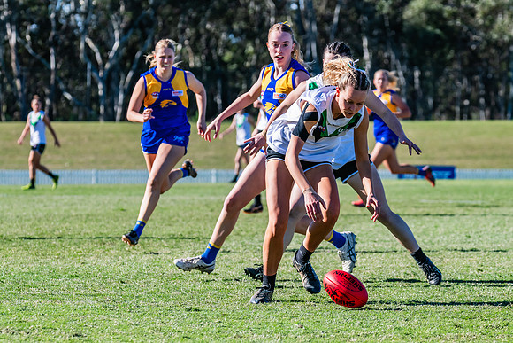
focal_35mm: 261
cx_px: 300
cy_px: 196
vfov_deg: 5.3
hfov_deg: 7.9
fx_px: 3719
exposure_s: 1/1250
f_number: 8
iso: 640
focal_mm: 220
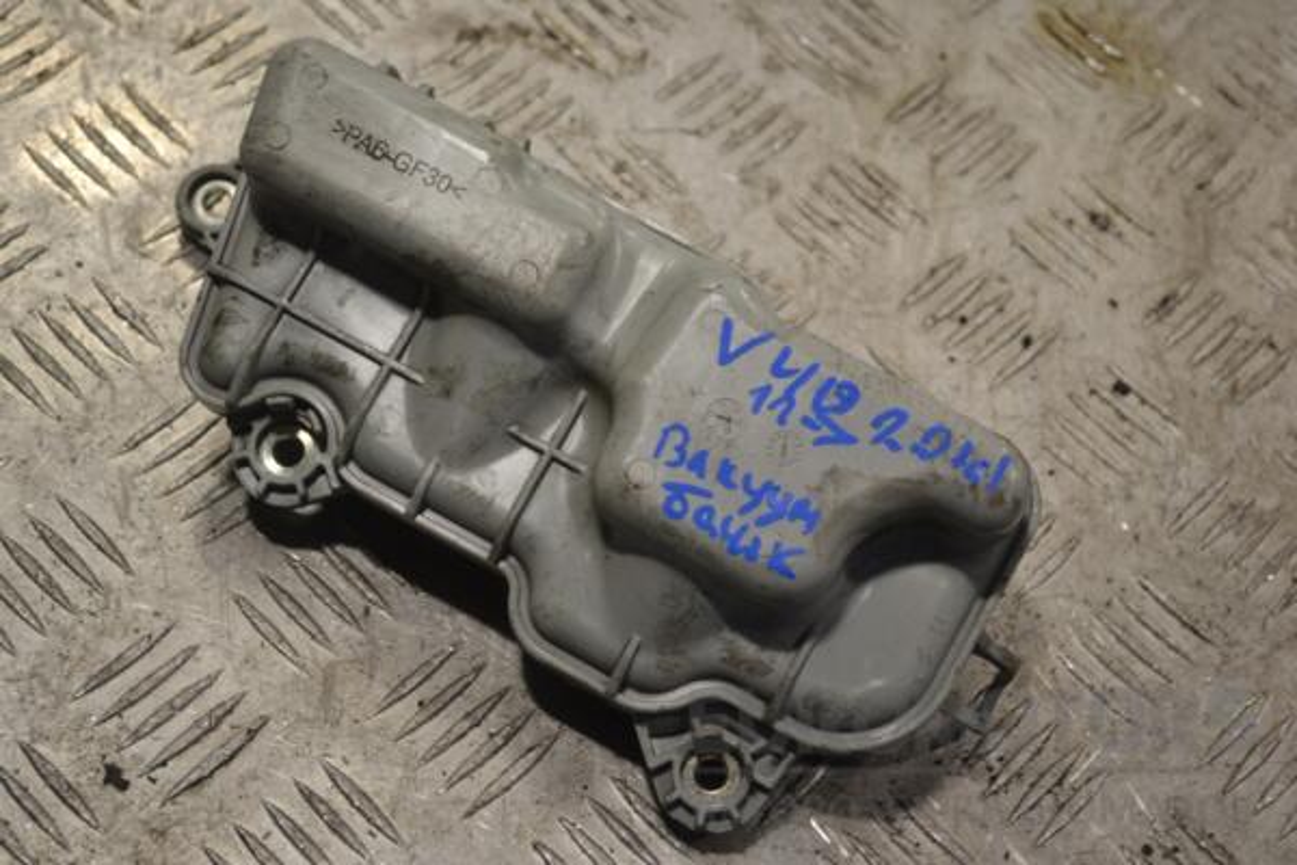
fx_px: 2270
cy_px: 432
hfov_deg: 31.9
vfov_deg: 21.6
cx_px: 648
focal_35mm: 63
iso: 320
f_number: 5.6
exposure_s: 1/125
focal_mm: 42
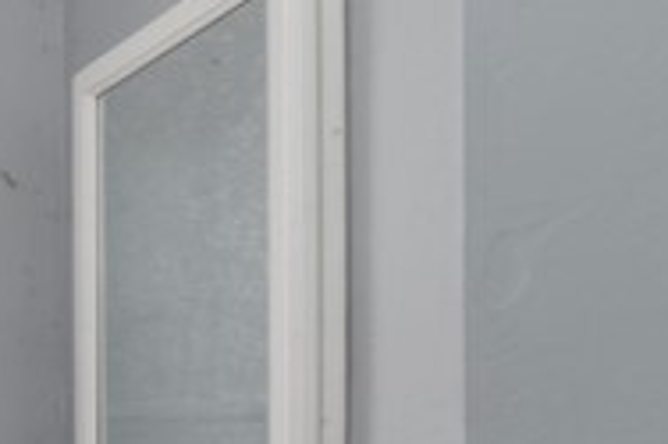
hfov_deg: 12.6
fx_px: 1502
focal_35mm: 81
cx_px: -1192
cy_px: 600
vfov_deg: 15.9
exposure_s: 1/125
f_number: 7.1
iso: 250
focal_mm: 14
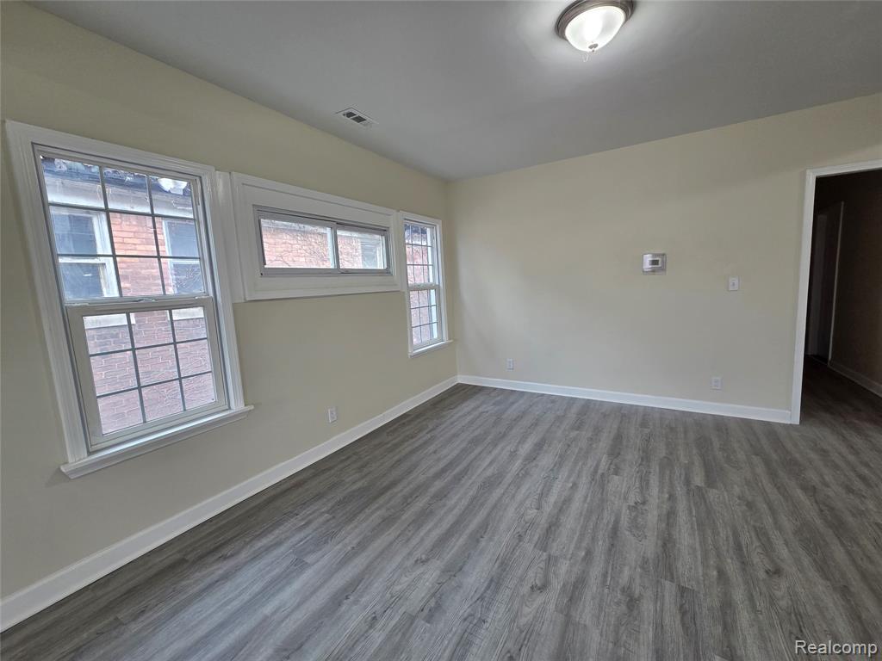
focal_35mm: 13
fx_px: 331
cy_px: 330
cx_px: 441
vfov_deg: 89.9
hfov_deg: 106.2
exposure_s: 1/120
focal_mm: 2.2
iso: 160
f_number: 2.2
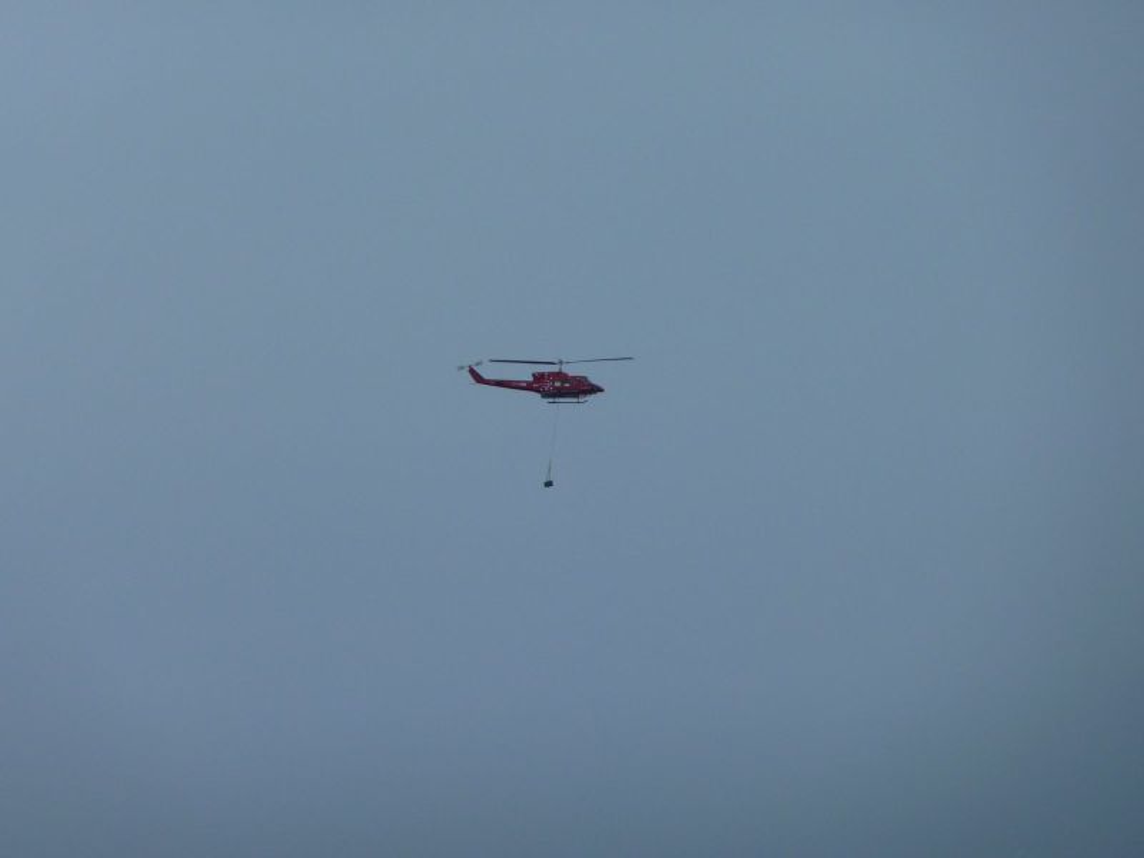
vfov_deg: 5.0
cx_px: 572
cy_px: 429
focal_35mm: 300
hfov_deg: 6.6
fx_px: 9914
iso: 80
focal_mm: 49.2
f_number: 5.6
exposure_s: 1/500
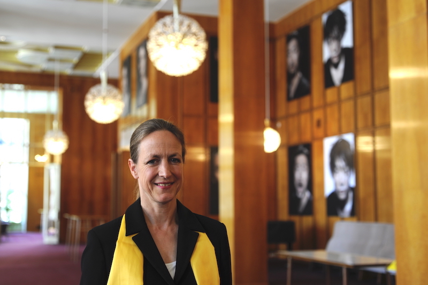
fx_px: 594
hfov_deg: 39.6
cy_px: 142
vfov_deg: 26.9
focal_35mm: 50
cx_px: 214
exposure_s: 1/40
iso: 200
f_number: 3.2
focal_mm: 50
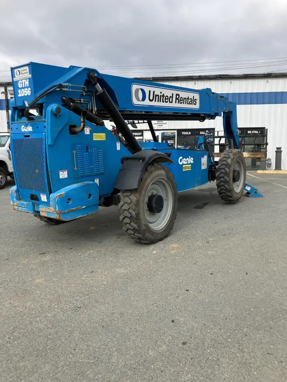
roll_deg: +1.0
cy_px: 191
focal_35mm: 28
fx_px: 309
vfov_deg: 63.4
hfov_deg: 49.8
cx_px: 144
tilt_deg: -9.3
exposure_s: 1/889
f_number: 1.8
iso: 32
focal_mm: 3.99
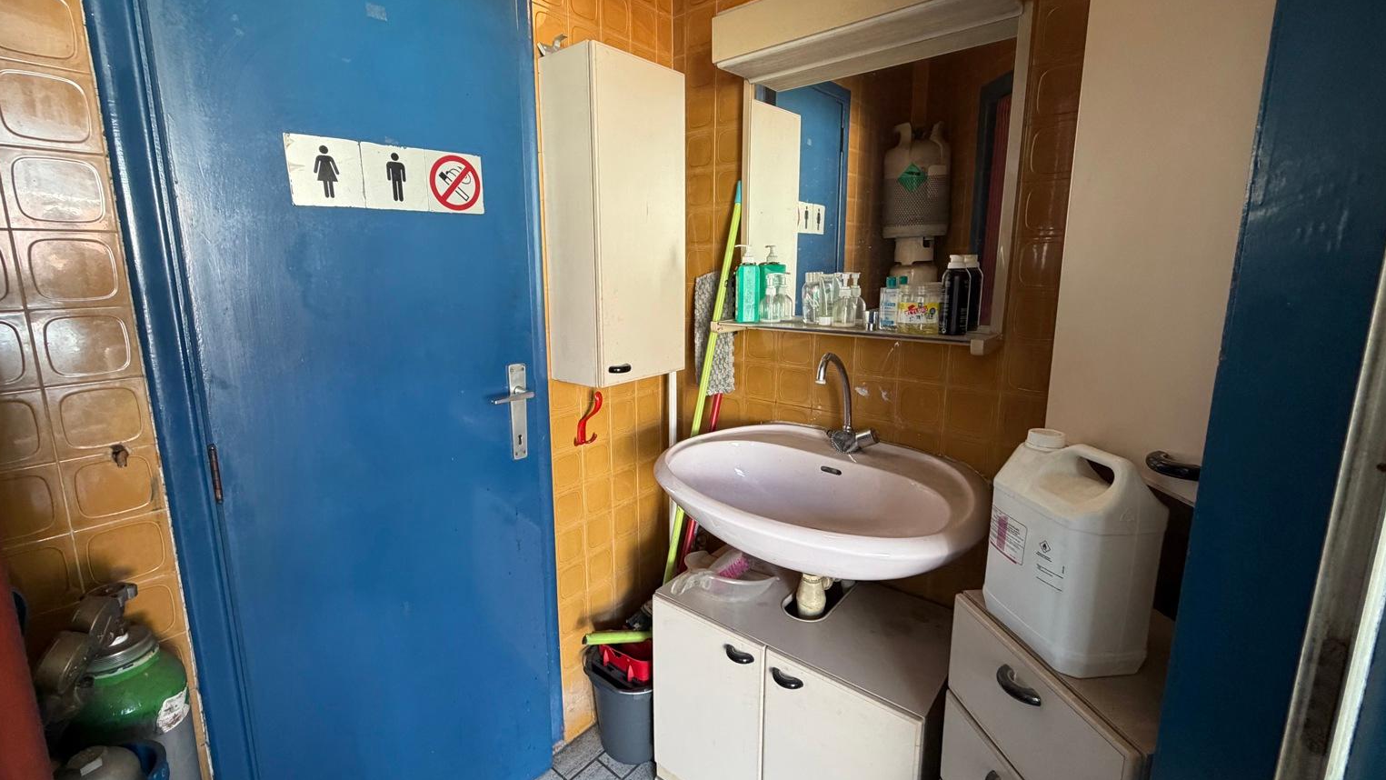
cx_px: 662
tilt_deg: -10.1
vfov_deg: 67.0
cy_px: 368
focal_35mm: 16
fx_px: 588
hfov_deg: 99.3
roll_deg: +0.6
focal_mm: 2.22
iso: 320
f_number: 2.2
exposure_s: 1/96
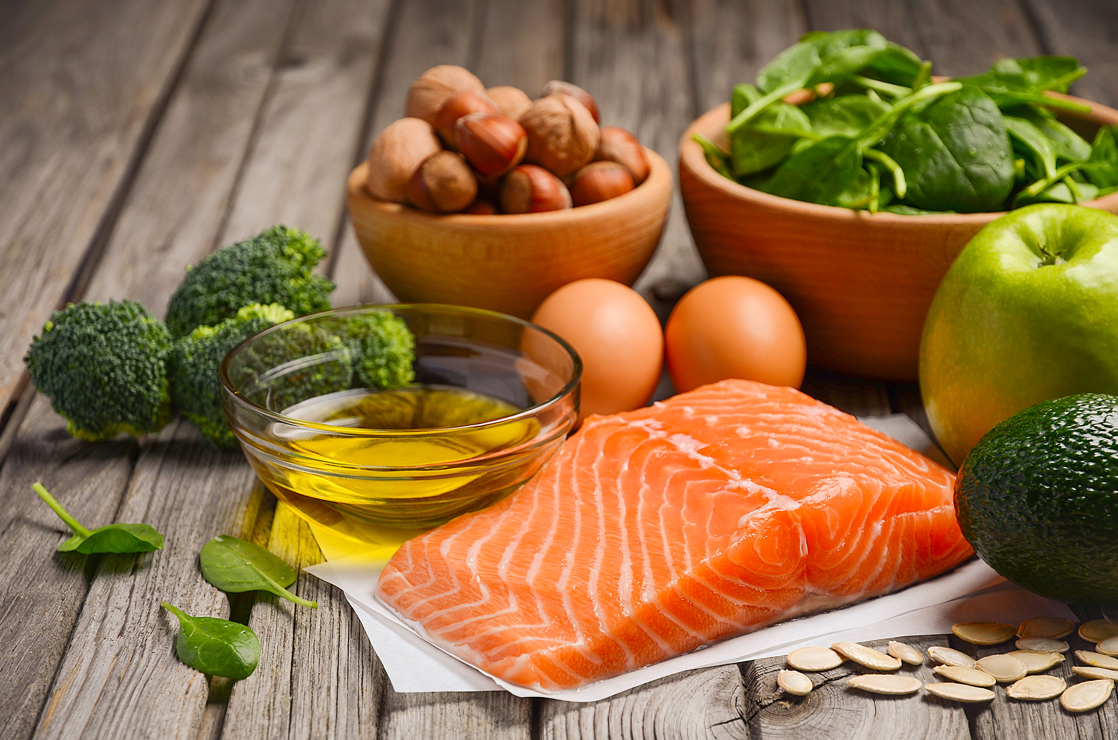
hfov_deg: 20.1
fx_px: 3161
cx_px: 559
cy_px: 370
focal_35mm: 102
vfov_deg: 13.4
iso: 100
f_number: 5.6
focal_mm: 68
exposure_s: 1/125
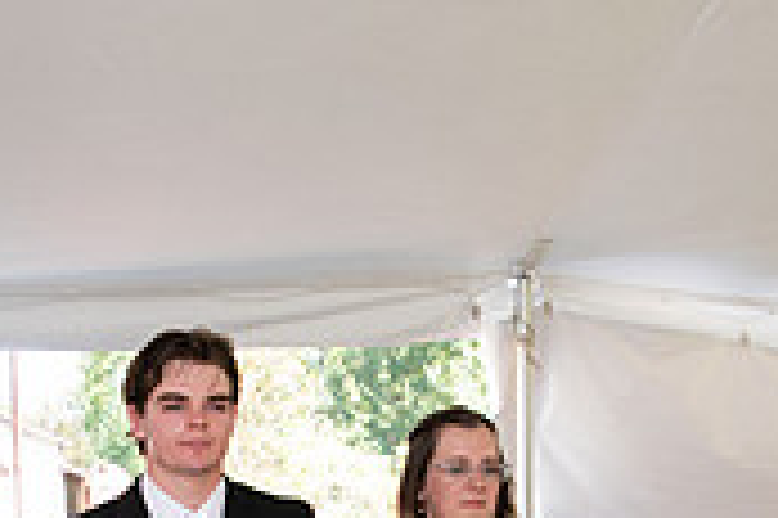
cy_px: 794
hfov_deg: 22.9
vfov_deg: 14.3
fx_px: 1922
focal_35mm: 89
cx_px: 373
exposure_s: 1/200
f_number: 3.2
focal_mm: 24
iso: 320
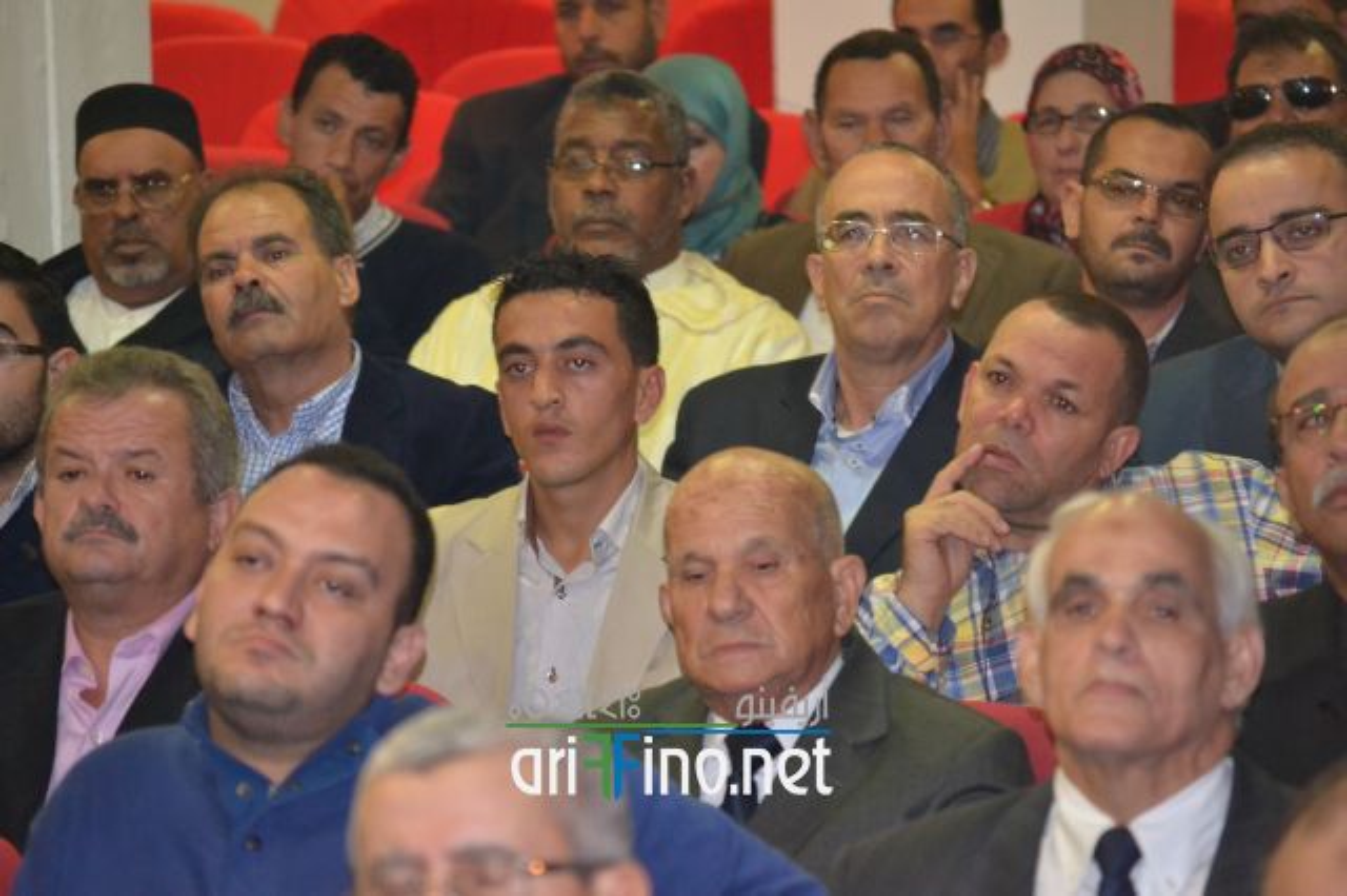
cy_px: 448
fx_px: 8134
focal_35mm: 218
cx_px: 674
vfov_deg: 6.3
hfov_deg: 9.5
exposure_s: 1/60
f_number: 5
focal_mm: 145
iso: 3200
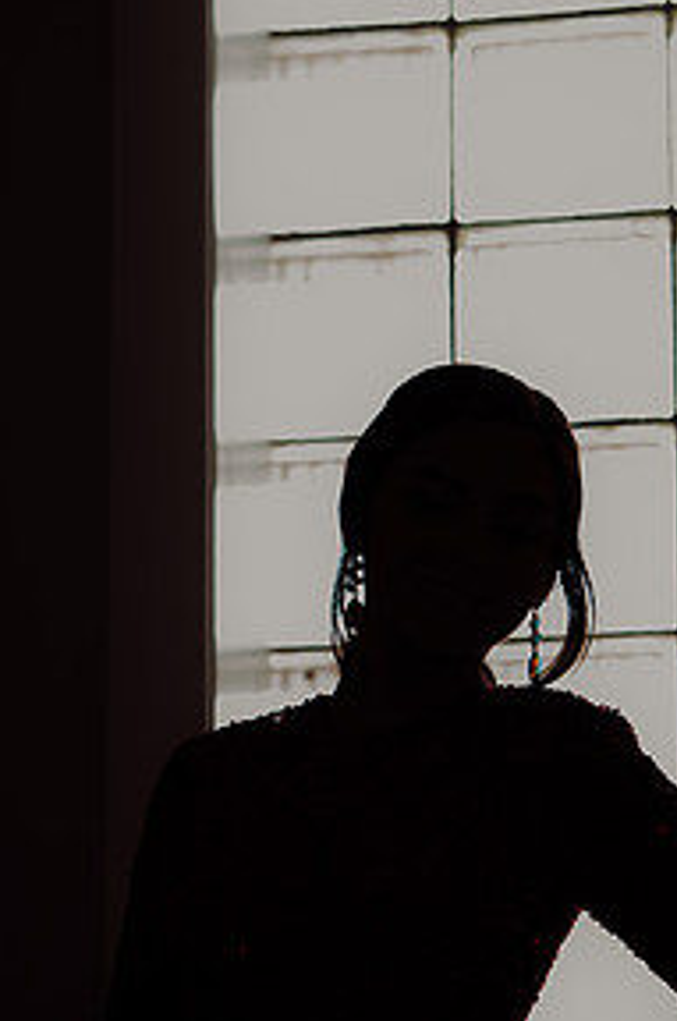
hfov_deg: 5.5
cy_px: 529
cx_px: -66
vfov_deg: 8.3
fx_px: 7077
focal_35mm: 250
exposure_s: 1/160
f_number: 2.5
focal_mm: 105
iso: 400
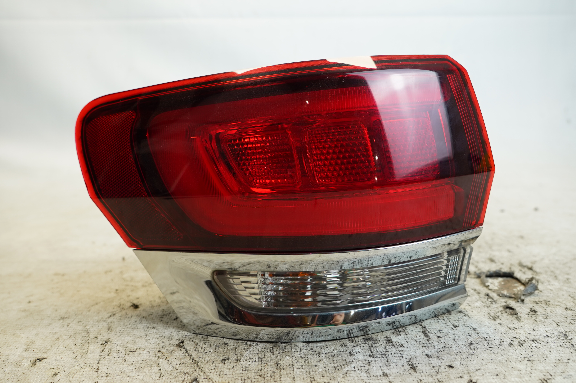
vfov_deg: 42.3
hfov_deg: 60.3
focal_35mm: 31
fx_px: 496
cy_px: 192
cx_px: 288
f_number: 4
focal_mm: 21
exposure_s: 1/60
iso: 200
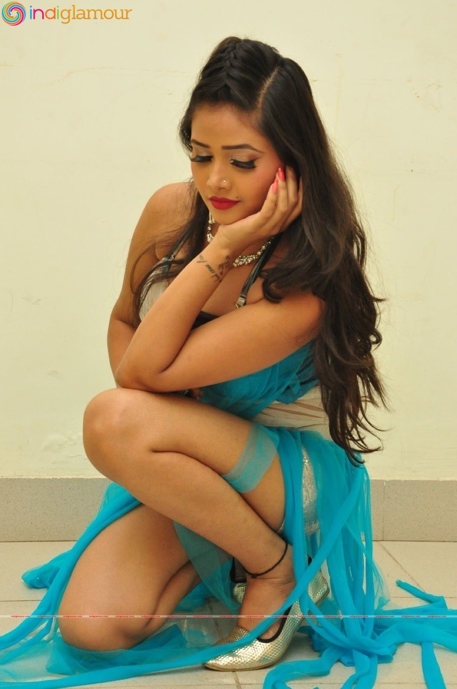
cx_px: 228
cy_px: 344
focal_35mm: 68
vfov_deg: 29.9
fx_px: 1289
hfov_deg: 20.1
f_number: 8
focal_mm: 45
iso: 1600
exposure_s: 1/125
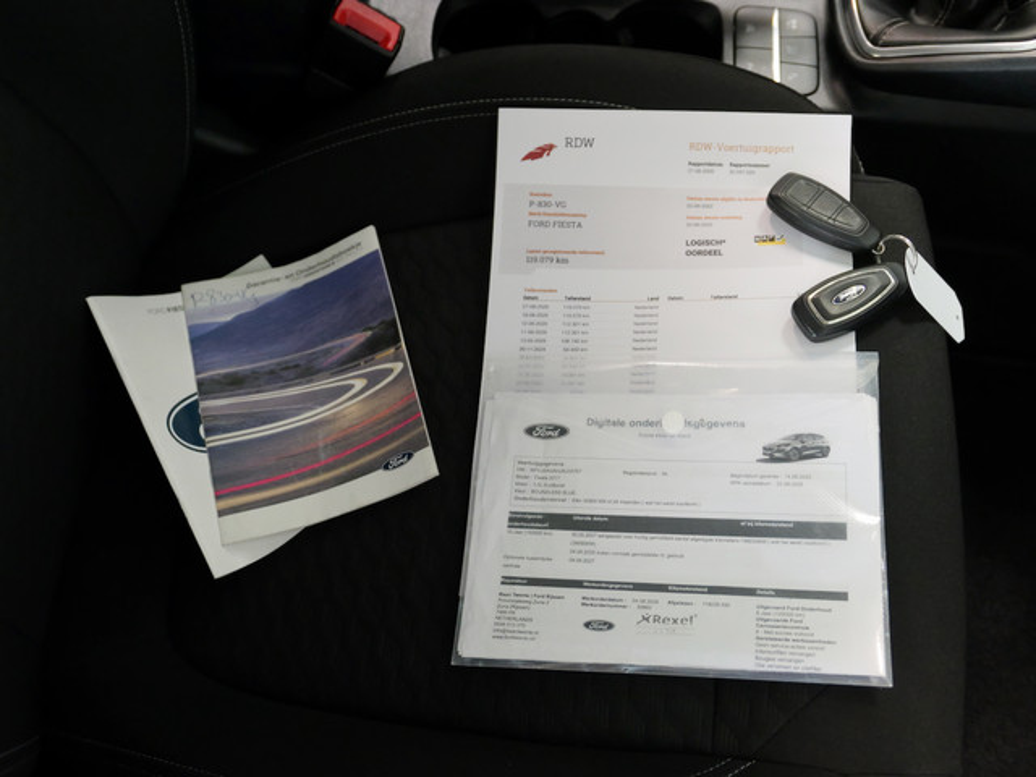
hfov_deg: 49.0
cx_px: 518
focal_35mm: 38
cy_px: 388
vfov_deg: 37.7
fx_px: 1137
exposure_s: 1/60
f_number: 2.4
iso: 2500
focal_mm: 17
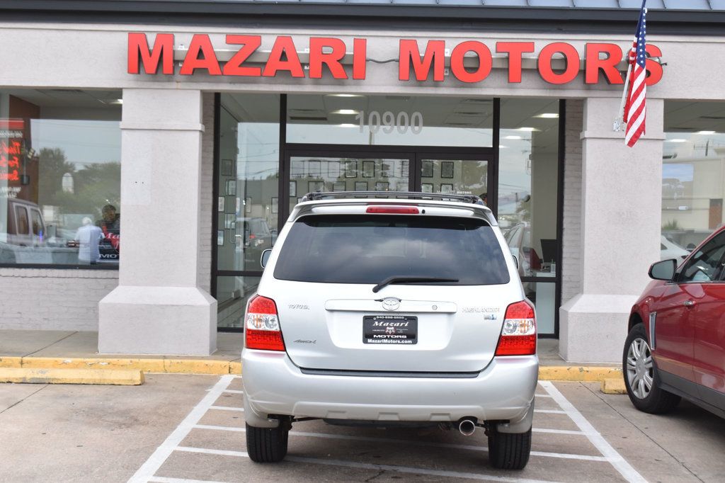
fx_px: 1208
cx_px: 362
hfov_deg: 33.4
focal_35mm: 60
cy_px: 242
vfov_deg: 22.6
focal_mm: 40
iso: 400
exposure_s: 1/125
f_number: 8
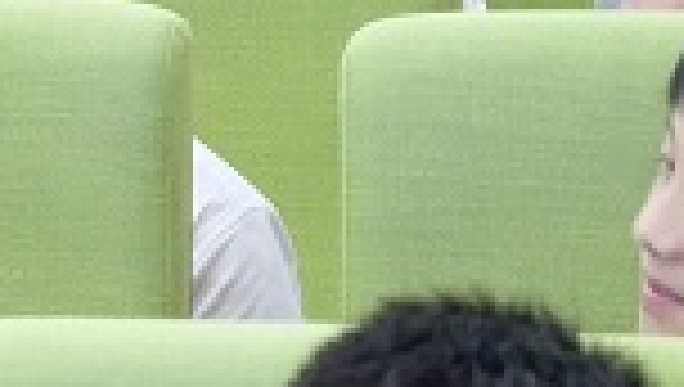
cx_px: -171
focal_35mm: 315
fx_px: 5721
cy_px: -472
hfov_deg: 6.8
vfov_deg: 3.8
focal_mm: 40
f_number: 6.3
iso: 3200
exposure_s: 1/40
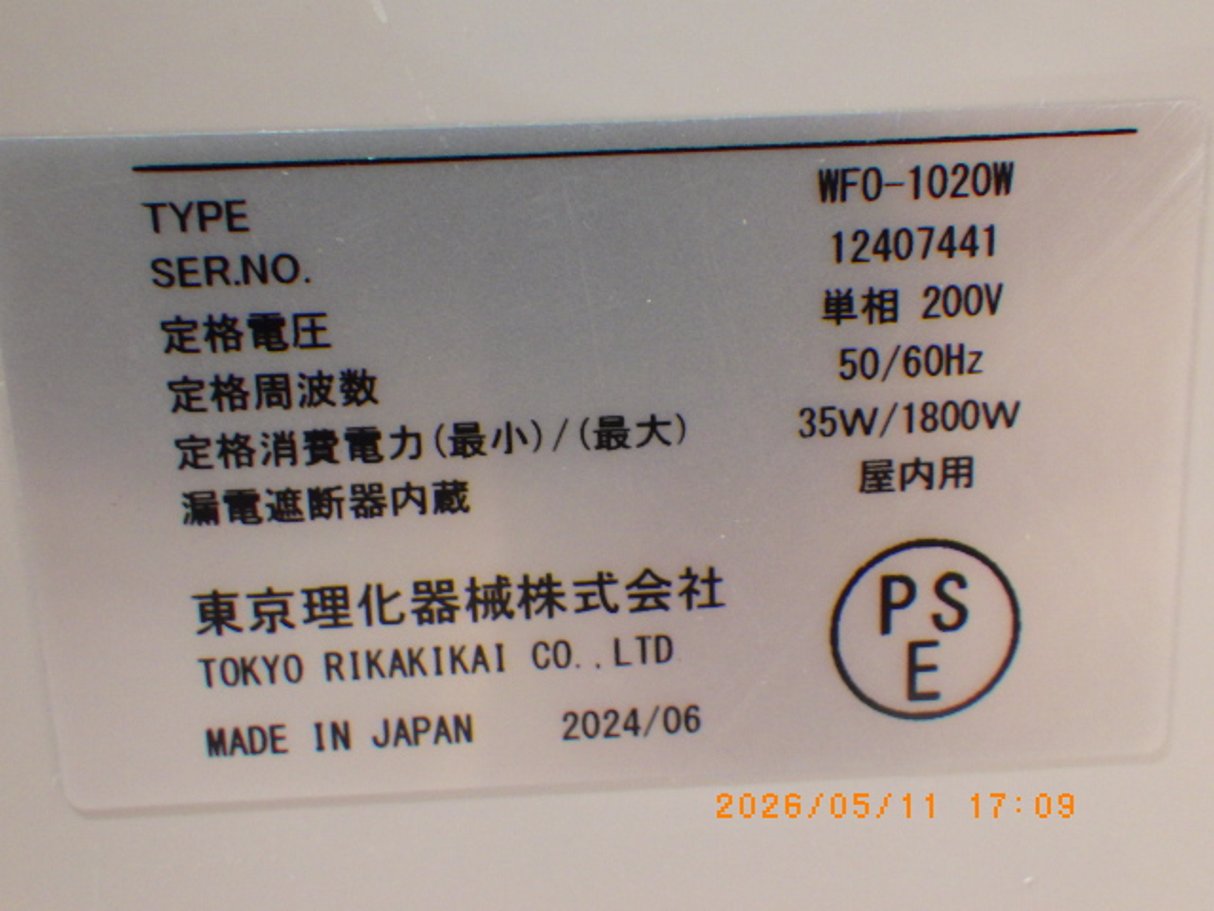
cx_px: 607
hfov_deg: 54.0
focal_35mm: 34
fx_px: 1192
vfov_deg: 41.8
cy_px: 456
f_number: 3.8
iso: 1000
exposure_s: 1/50
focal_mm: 6.1
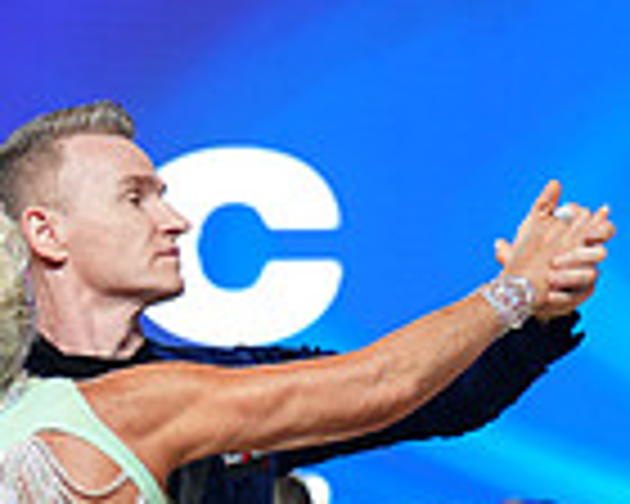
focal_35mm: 307
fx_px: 5724
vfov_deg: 5.0
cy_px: 824
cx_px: 79
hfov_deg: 6.3
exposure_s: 1/400
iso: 500
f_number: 2.8
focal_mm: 79
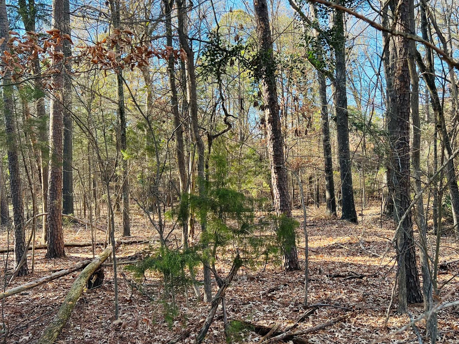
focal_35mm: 34
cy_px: 168
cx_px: 251
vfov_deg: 41.8
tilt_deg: -0.4
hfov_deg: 53.9
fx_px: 451
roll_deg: +1.0
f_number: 1.5
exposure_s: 1/339
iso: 50
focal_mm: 5.7
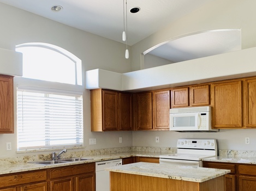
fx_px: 273
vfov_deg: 38.1
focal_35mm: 37
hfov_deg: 50.1
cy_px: 131
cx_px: 143
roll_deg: +0.5
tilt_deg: +0.0
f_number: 1.8
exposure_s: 1/60
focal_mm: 4.25
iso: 100
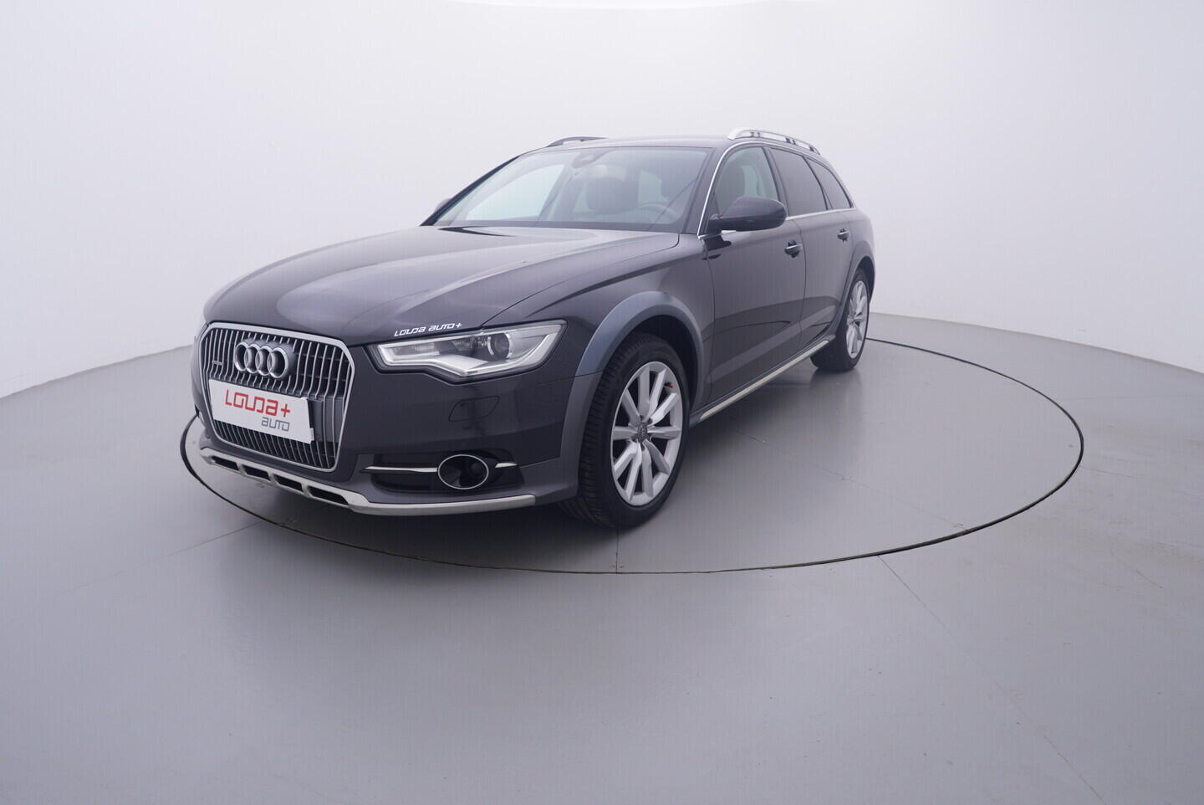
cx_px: 602
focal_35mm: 22
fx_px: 753
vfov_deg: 56.2
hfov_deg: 77.3
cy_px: 402
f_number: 5
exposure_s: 1/80
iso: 200
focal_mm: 15
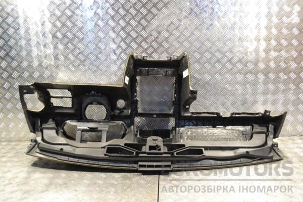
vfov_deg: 36.9
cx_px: 152
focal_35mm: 36
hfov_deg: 53.1
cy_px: 101
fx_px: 303
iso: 3200
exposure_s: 1/160
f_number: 6.3
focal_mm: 24
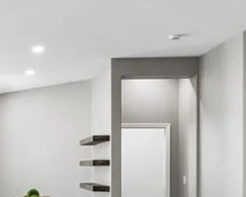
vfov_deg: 22.4
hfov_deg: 25.9
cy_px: 168
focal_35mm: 67
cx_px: -34
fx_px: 488
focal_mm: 17
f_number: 8
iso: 500
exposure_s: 1/125
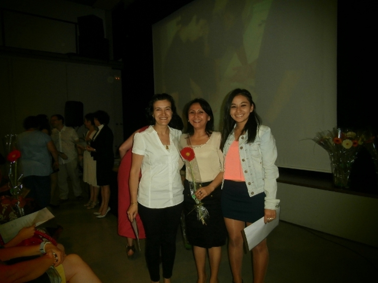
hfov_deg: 71.6
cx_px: 189
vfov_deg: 56.8
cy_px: 142
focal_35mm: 24
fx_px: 262
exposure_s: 1/30
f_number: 3
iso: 200
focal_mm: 4.2
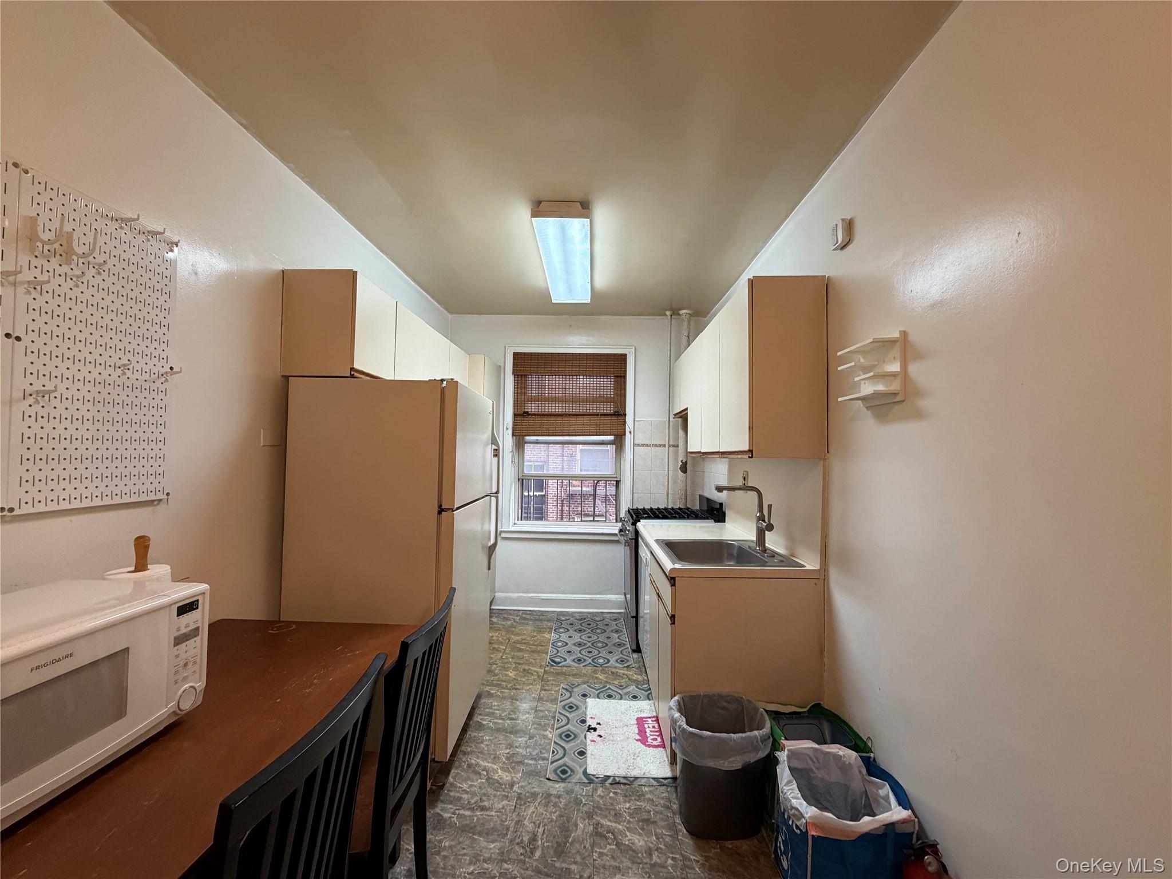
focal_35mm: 14
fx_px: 474
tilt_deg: +2.1
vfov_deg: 85.7
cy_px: 440
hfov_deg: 102.1
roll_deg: -1.4
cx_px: 586
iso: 320
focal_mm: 2.22
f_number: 2.2
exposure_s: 1/60
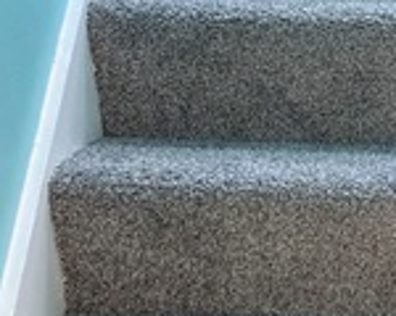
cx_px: 400
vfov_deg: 16.8
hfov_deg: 20.3
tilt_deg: -16.6
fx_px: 1067
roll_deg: -0.8
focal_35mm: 91
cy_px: 237
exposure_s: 1/30
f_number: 1.8
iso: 640
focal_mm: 3.99
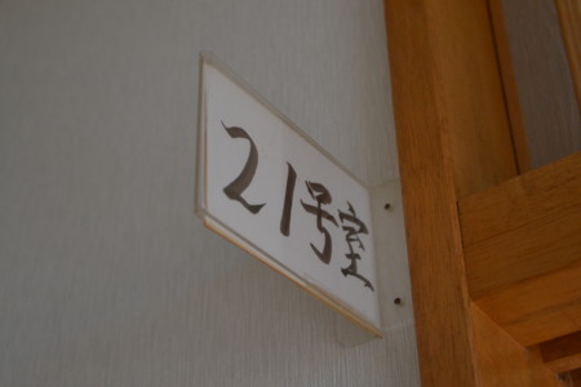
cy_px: 194
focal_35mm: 63
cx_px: 290
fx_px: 1017
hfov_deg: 31.9
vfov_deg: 21.6
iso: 1250
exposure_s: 1/60
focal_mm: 42
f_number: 4.5
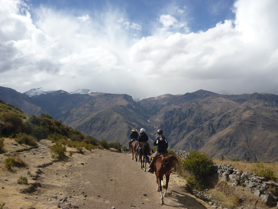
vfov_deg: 42.9
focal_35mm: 33
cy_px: 104
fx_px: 265
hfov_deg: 55.4
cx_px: 139
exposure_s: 1/250
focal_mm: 5.5
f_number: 8
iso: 100
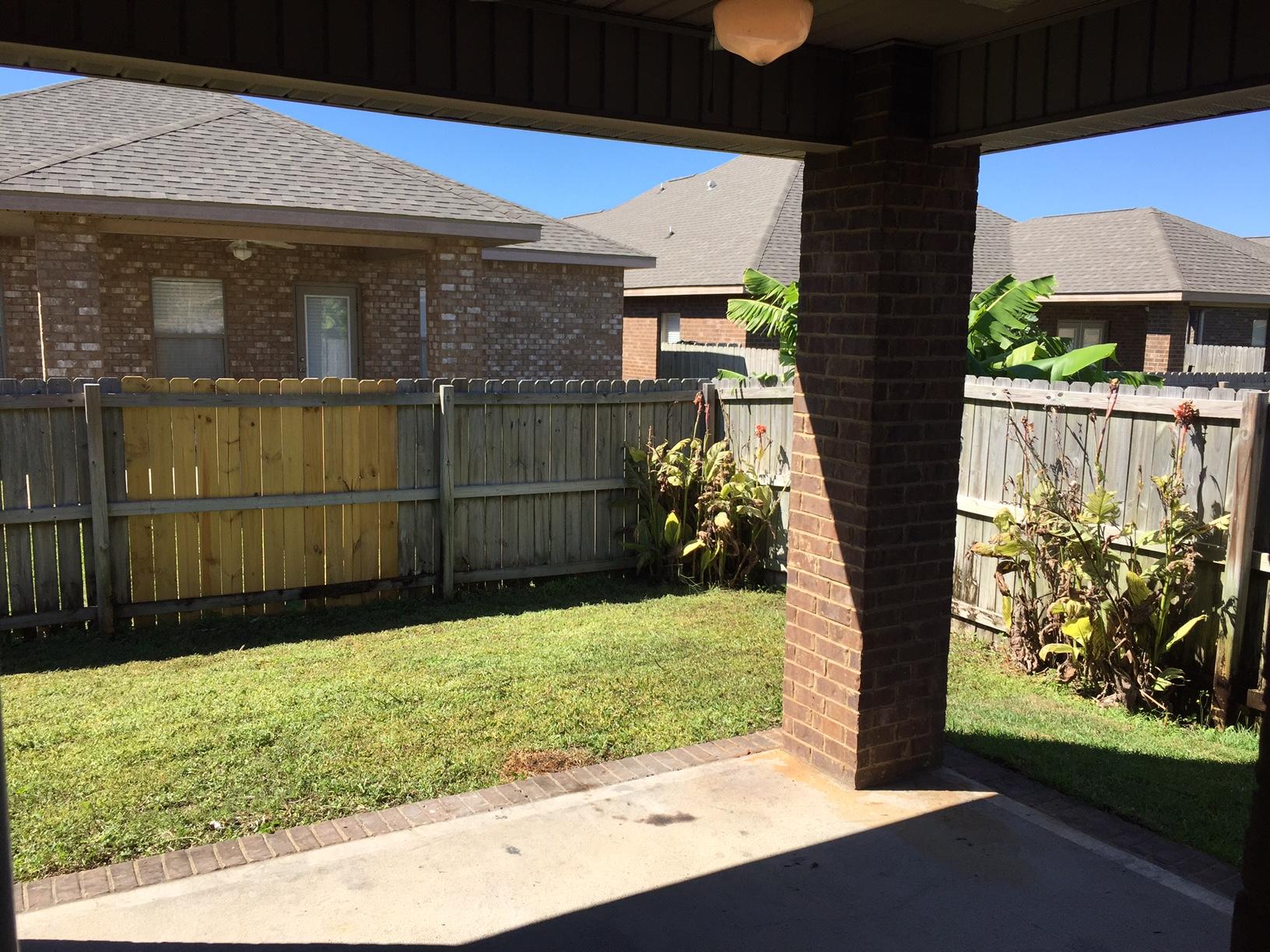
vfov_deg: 48.2
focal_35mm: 29
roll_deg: -2.2
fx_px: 1064
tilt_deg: -9.5
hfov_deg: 61.7
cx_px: 635
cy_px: 476
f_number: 2.2
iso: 32
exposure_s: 1/1236
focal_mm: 4.15
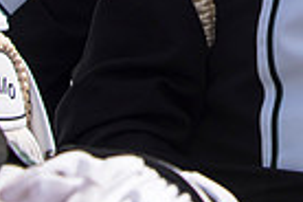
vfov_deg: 12.5
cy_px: -153
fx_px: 850
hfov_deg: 18.7
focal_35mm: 101
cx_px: 397
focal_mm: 24
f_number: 4.5
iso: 200
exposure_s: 1/2500
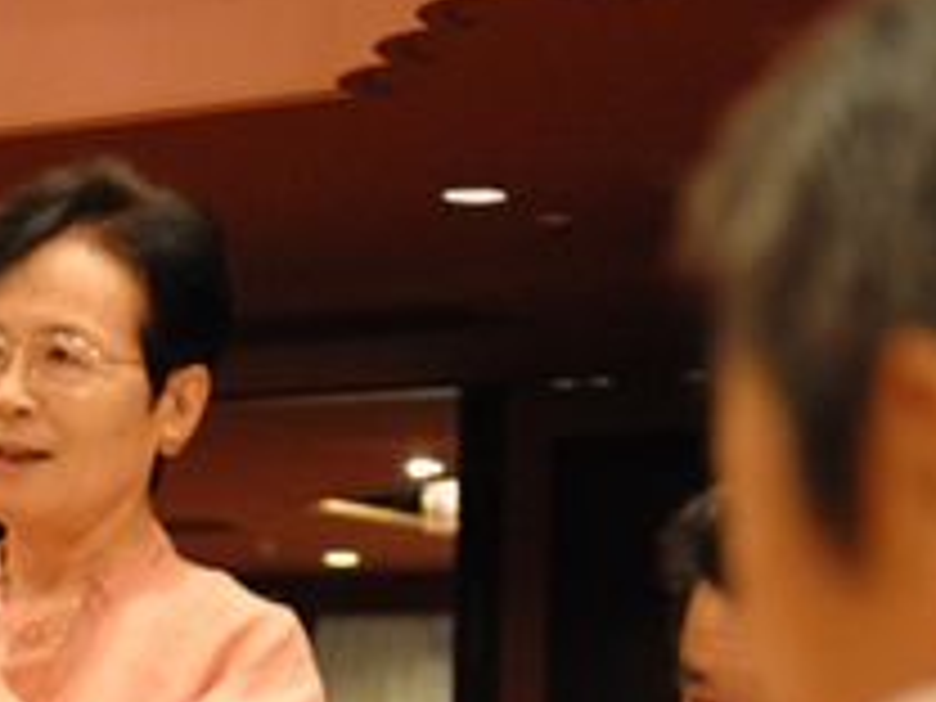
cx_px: 104
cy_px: 711
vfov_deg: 9.9
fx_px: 4002
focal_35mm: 148
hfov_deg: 13.2
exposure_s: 1/125
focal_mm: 50
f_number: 2.8
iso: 5000
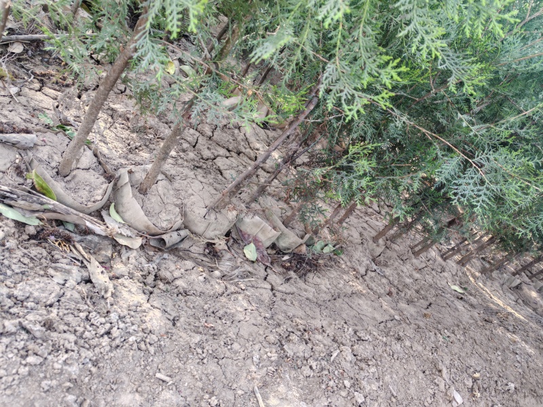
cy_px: 204
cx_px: 272
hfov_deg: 65.3
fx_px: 424
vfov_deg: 51.4
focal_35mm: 27
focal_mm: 5.52
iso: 80
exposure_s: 1/100
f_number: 1.95
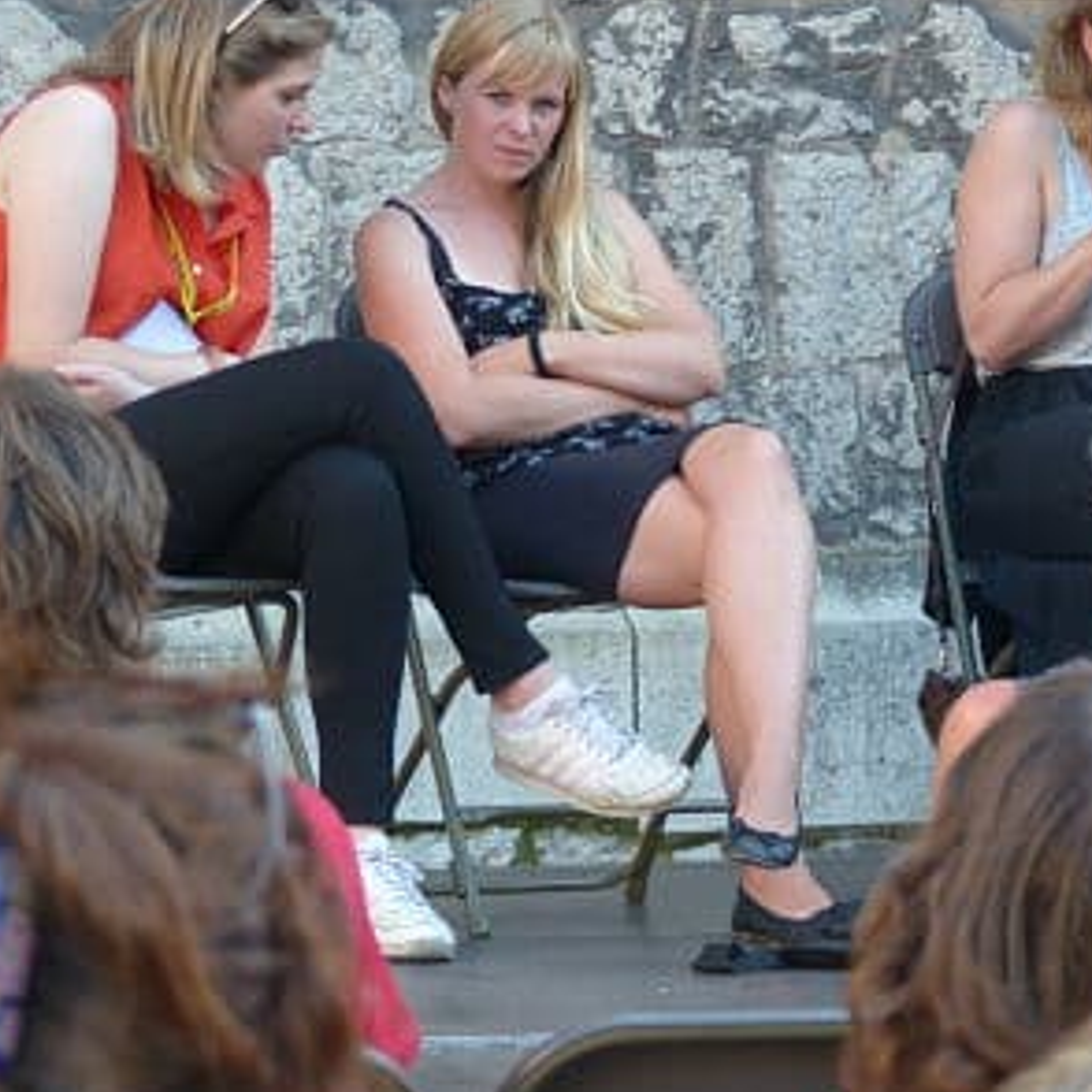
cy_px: 327
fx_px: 9779
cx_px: 988
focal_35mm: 274
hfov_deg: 6.4
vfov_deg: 6.4
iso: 100
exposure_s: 1/125
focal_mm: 25.2
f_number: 2.8
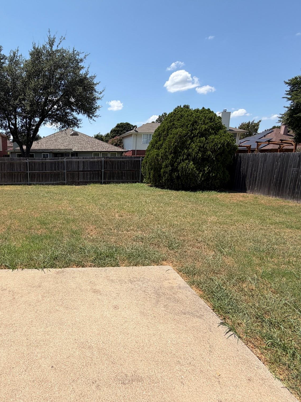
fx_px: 220
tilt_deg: -9.7
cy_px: 198
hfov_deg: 64.6
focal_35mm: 19
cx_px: 75
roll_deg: +0.7
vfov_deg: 84.7
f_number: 2.2
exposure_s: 1/970
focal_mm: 2.22
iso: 20
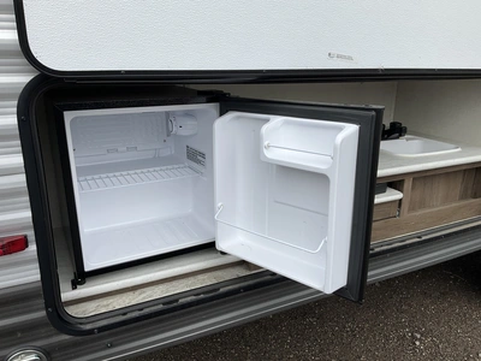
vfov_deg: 48.2
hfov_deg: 61.7
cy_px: 180
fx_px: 403
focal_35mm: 29
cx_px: 240
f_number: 1.8
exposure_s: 1/842
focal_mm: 3
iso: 25
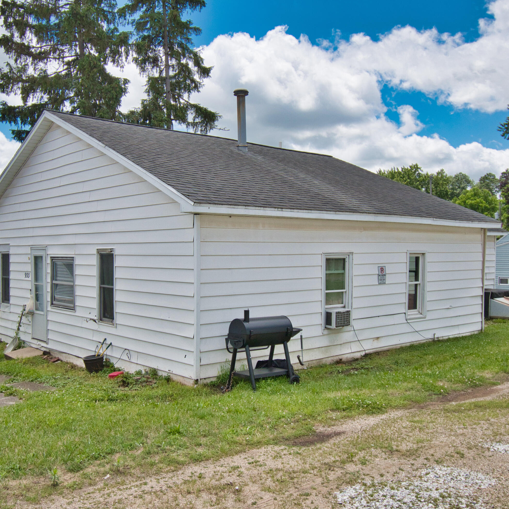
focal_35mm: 35
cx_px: 230
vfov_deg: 47.2
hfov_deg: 47.2
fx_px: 582
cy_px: 258
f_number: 5.6
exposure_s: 1/4000
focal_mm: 18
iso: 640
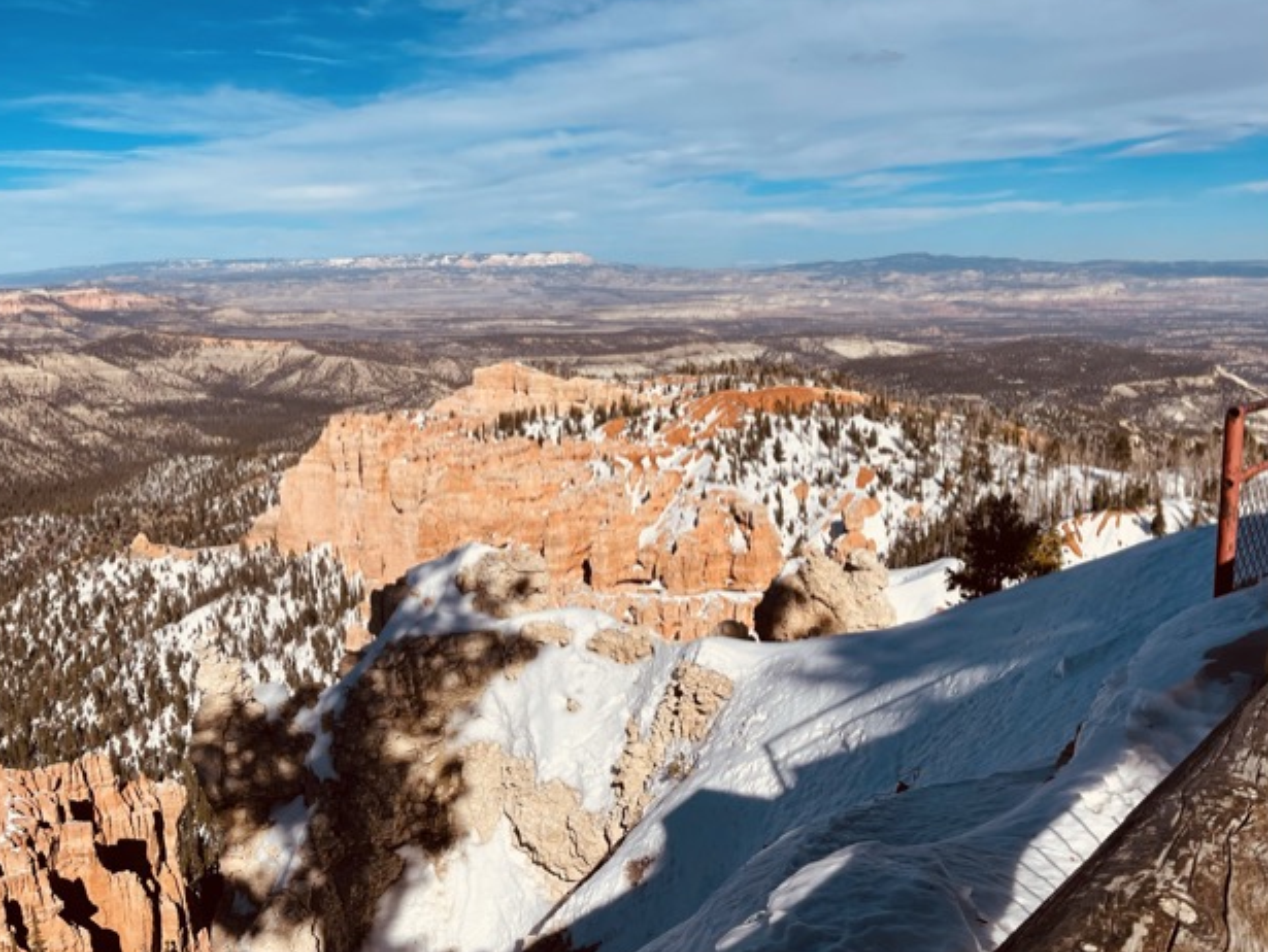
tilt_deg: -9.4
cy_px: 466
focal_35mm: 26
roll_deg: -2.7
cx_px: 633
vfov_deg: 53.1
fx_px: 953
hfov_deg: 67.3
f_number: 1.6
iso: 32
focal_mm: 5.1
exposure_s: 1/10000
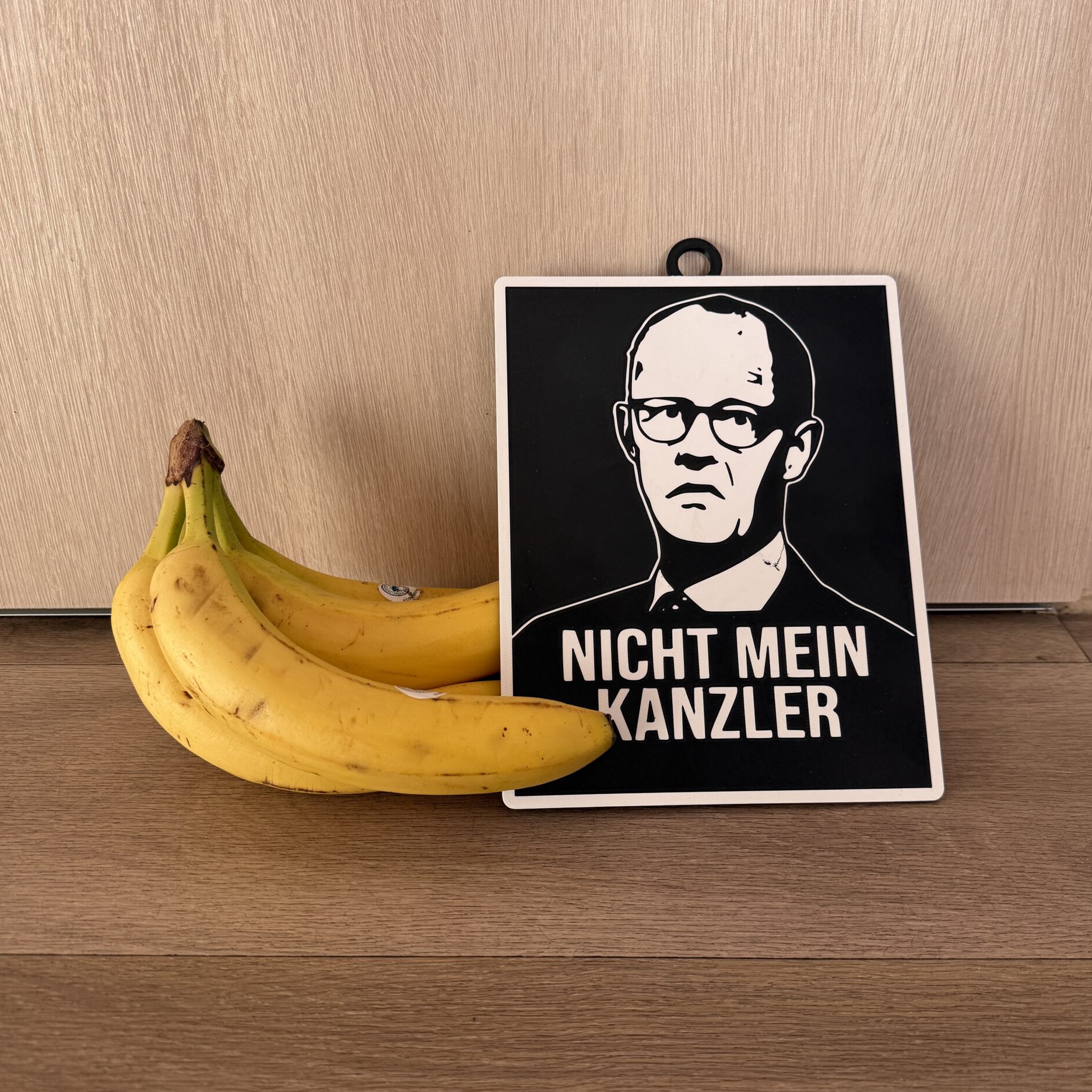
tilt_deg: -25.6
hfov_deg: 55.6
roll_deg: +1.4
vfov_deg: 55.6
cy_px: 563
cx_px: 558
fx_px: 1035
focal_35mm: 29
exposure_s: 1/121
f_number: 1.78
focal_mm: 6.76
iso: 100
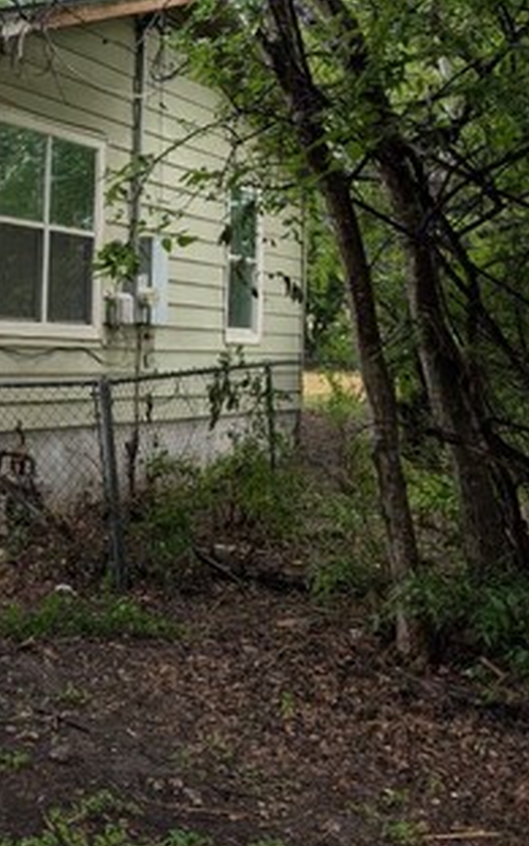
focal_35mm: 52
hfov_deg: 21.8
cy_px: 301
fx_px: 1199
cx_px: -205
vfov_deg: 38.5
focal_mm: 6.9
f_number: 1.68
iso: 21
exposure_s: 1/499
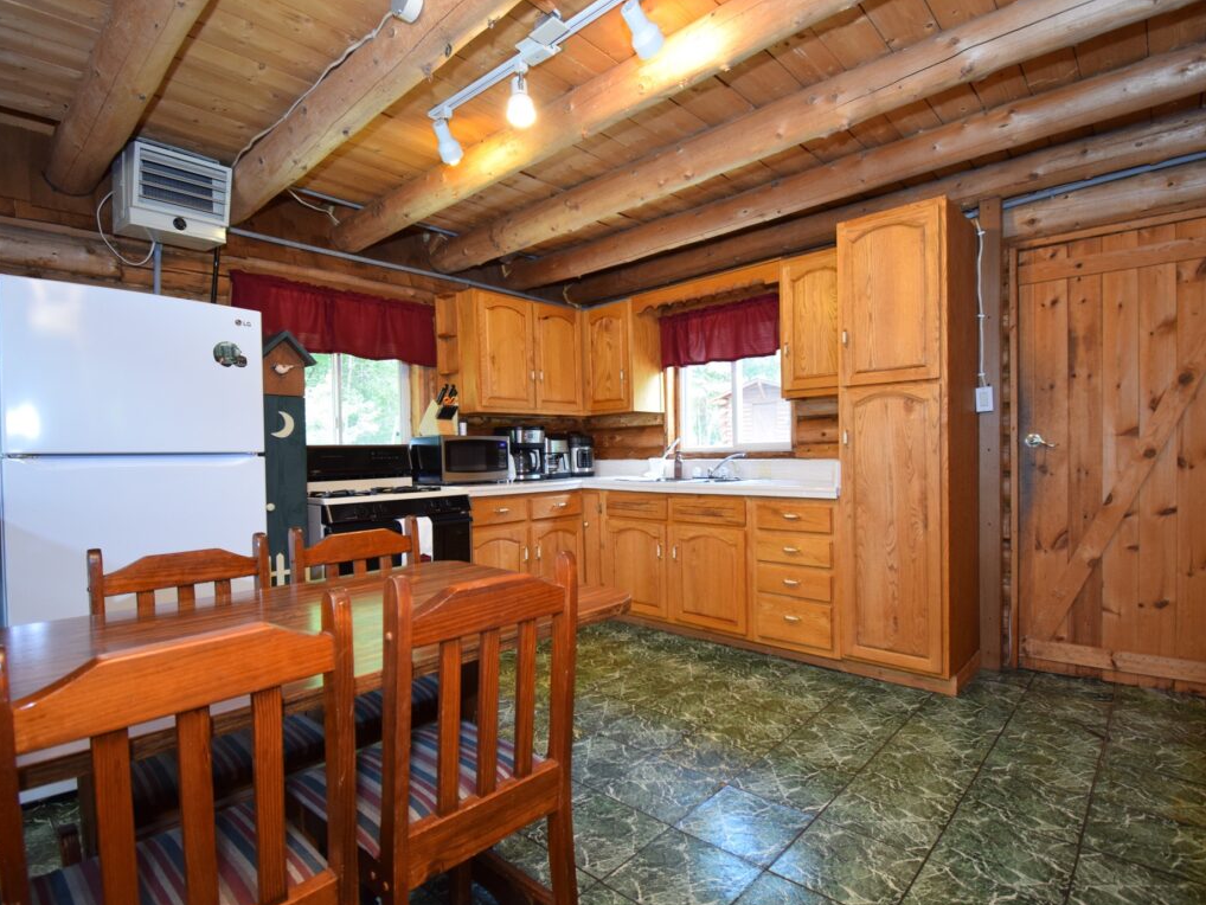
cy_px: 464
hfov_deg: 91.0
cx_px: 610
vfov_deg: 74.7
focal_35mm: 17
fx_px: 592
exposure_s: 1/60
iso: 900
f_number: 4.5
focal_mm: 10
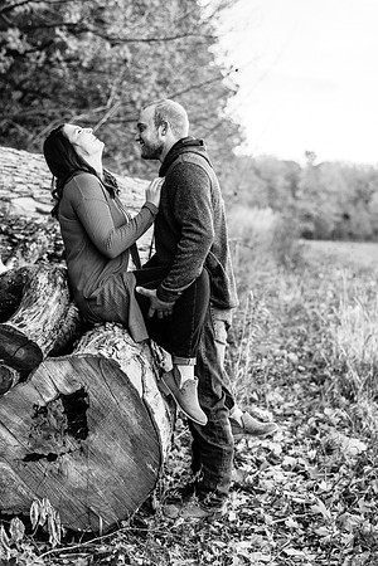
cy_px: 283
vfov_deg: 34.5
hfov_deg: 23.4
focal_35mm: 58
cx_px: 189
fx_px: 913
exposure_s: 1/200
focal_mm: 58
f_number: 2.8
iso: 320
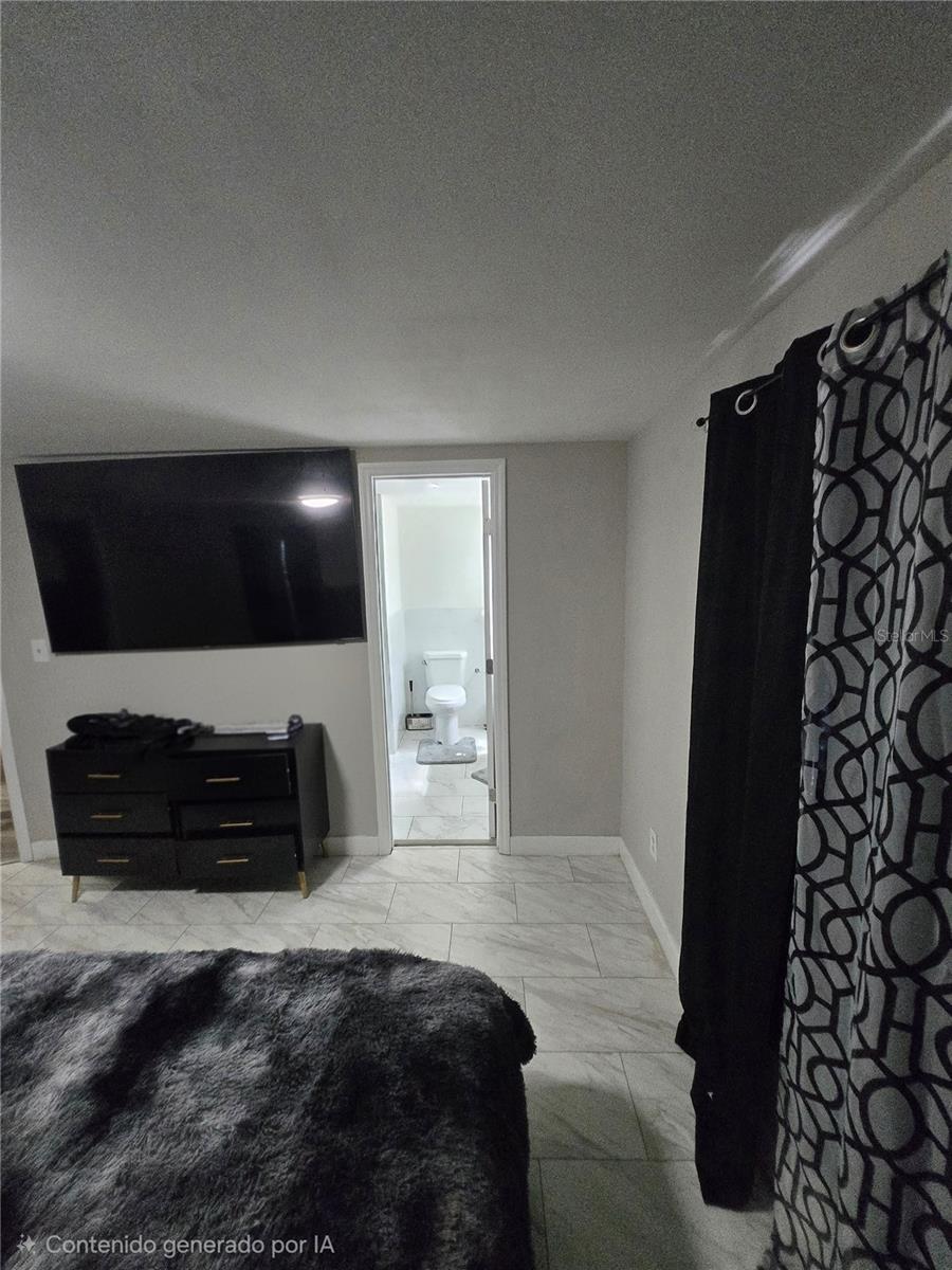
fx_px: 477
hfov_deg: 89.9
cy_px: 635
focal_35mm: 13
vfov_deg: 106.2
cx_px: 476
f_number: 2.2
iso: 640
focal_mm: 1.7
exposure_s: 1/60.2
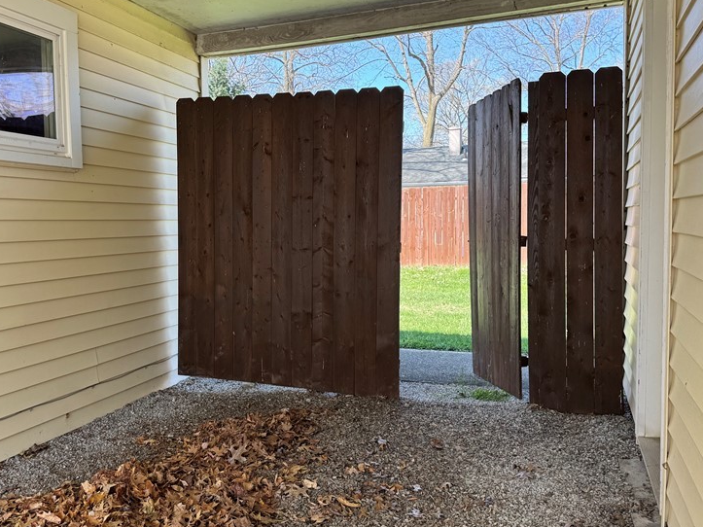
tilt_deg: -3.3
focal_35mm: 34
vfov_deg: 41.8
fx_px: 690
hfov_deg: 53.6
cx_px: 283
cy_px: 268
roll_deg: +1.5
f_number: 1.78
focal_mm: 6.76
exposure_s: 1/315
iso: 80
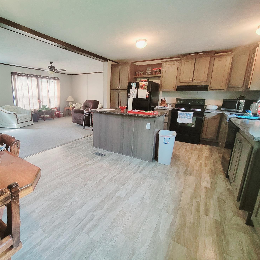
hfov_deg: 86.0
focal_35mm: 16
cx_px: 100
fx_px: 136
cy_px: 126
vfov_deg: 87.4
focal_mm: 2.2
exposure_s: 1/30
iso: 400
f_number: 2.2
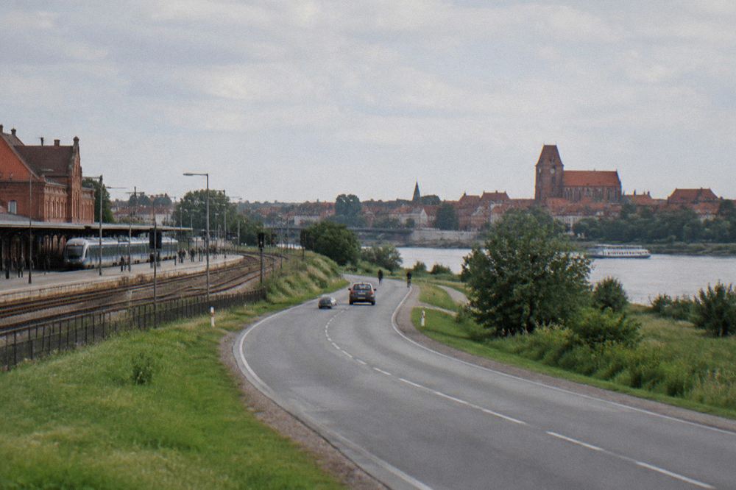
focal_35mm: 35
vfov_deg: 37.8
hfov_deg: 54.5
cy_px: 245
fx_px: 715
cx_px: 368
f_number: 10
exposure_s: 1/400
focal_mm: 35
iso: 320
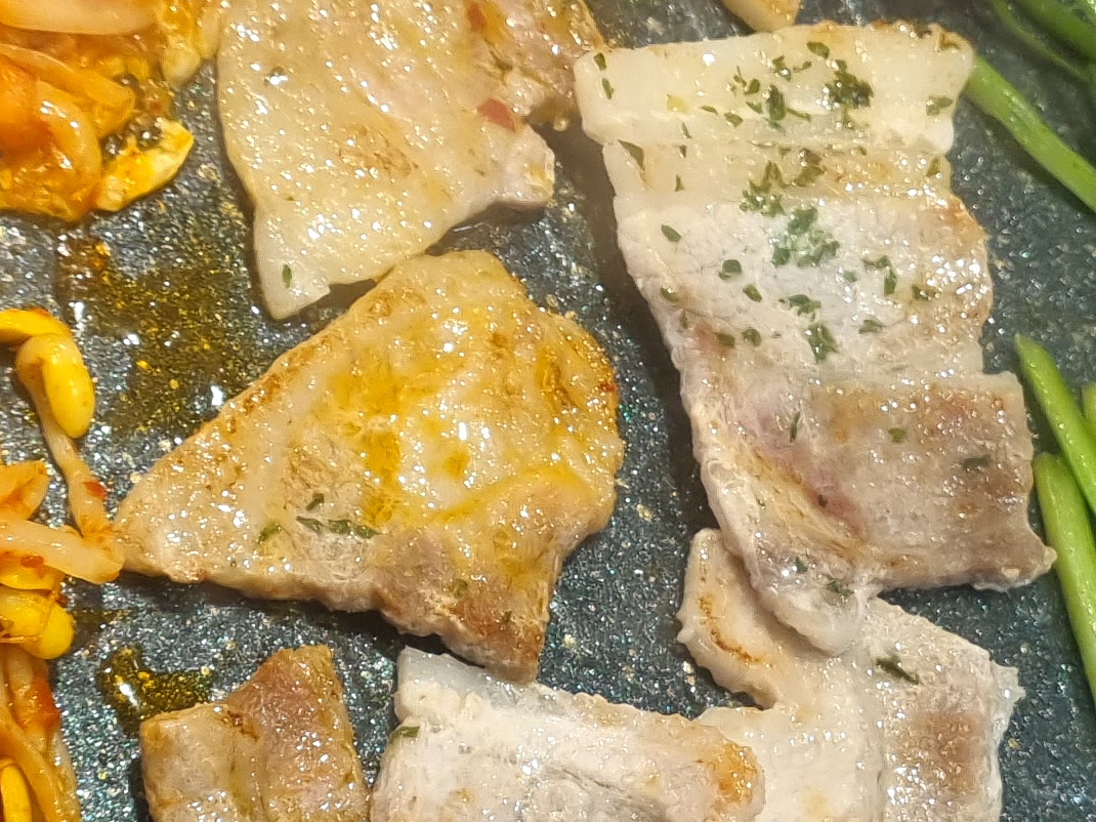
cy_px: 492
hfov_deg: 20.0
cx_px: 523
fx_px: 3102
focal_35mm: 98
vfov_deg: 15.1
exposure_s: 1/60
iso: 160
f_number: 1.8
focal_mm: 5.4
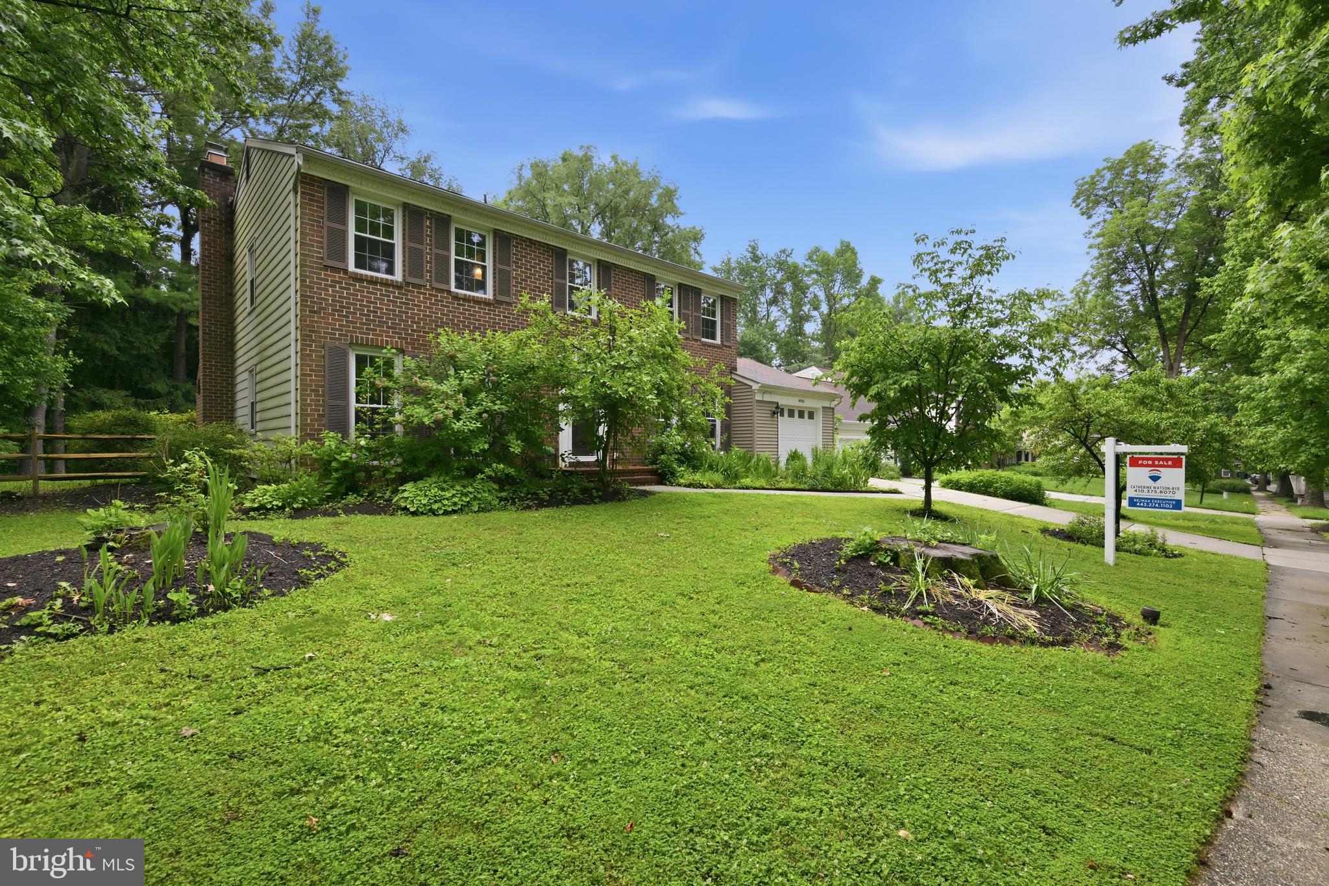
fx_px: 572
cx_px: 664
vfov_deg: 75.5
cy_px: 443
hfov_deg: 98.5
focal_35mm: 16
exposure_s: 1/320
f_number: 7.1
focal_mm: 15.5
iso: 400
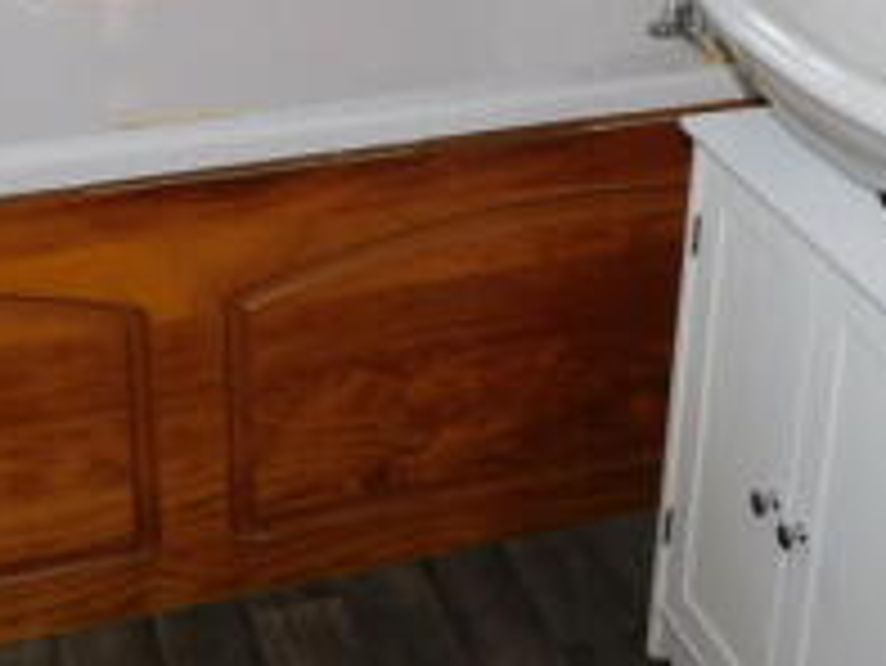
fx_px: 1742
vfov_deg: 21.1
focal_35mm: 68
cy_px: 38
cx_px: 501
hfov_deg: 28.5
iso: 200
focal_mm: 4
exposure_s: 1/30
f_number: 3
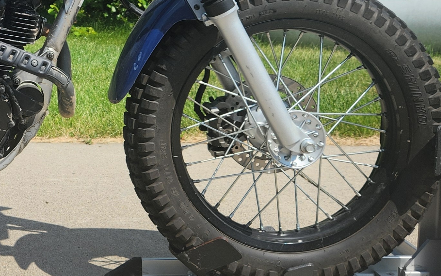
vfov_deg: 17.9
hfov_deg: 26.7
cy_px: 3
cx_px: -40
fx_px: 853
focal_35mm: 71
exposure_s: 1/1957
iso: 20
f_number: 1.8
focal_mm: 5.4
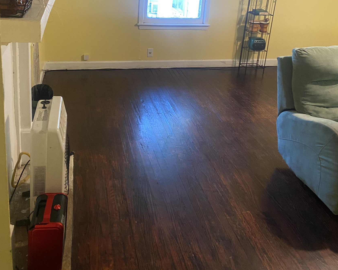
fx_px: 350
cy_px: 52
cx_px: 164
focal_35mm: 35
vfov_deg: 40.4
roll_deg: -2.7
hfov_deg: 51.5
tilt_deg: -12.8
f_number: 1.8
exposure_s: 1/40
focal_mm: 4.25
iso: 320
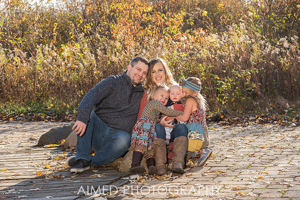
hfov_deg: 23.3
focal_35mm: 87
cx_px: 150
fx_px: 729
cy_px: 100
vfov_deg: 15.6
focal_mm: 85
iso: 250
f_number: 7.1
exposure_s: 1/200
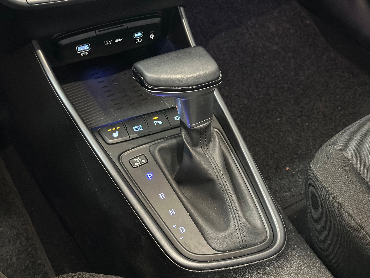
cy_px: 139
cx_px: 185
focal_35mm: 48
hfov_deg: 39.7
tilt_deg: -46.3
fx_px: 513
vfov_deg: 30.3
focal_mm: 6.86
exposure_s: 1/20
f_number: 1.78
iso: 800
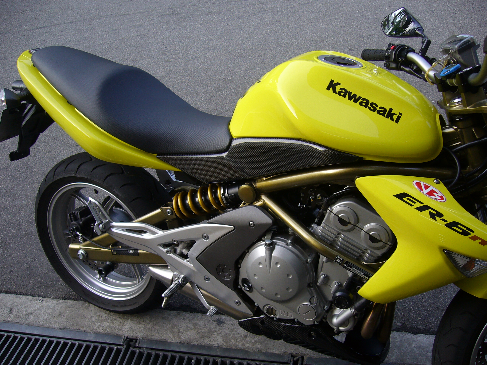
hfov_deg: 52.6
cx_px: 244
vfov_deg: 40.7
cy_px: 182
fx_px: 492
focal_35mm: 35
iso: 80
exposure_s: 1/100
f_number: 2.8
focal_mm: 5.8
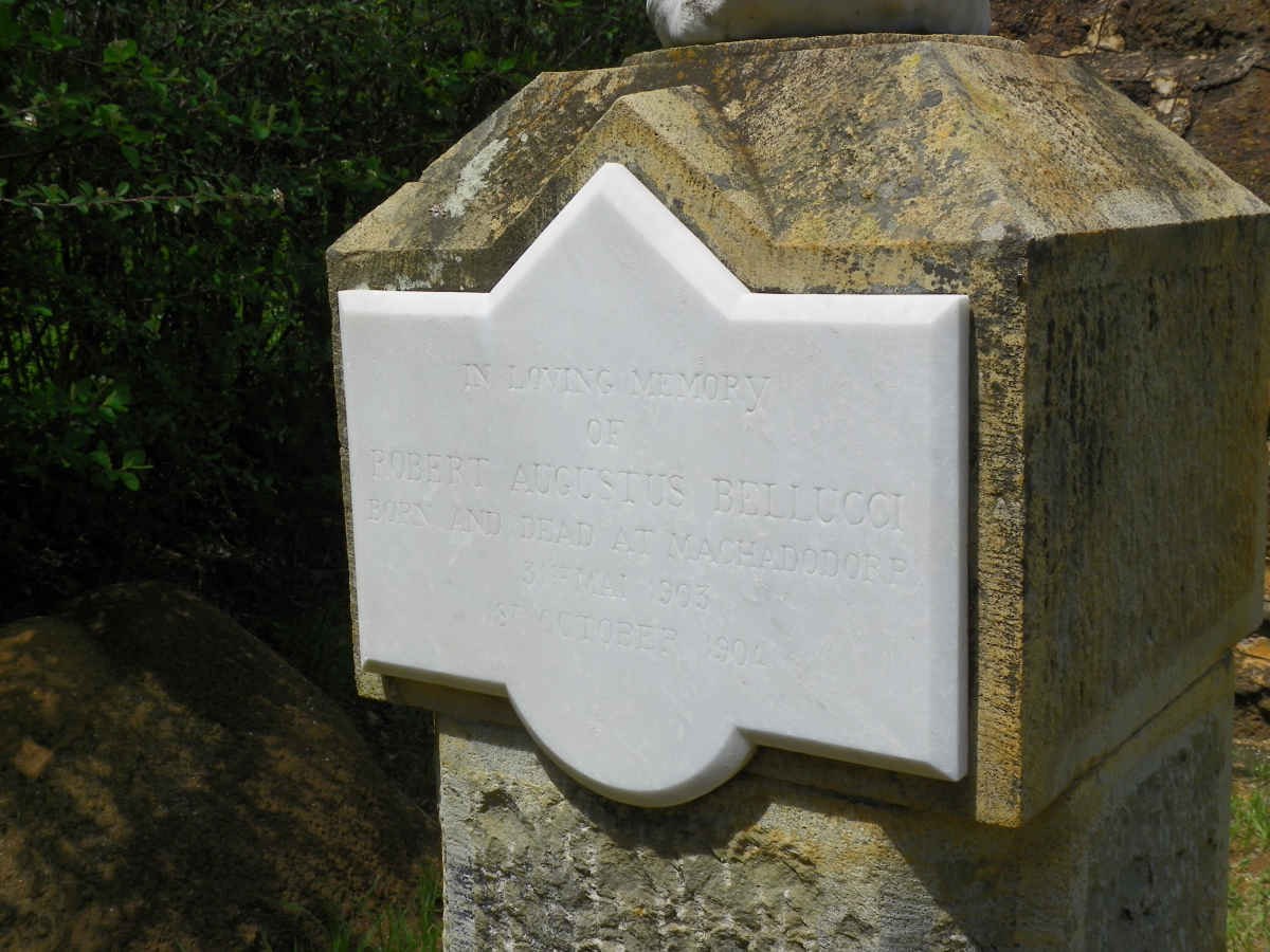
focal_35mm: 46
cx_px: 635
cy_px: 476
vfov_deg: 31.5
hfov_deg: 41.2
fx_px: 1688
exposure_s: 1/320
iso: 64
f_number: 5.6
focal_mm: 8.2
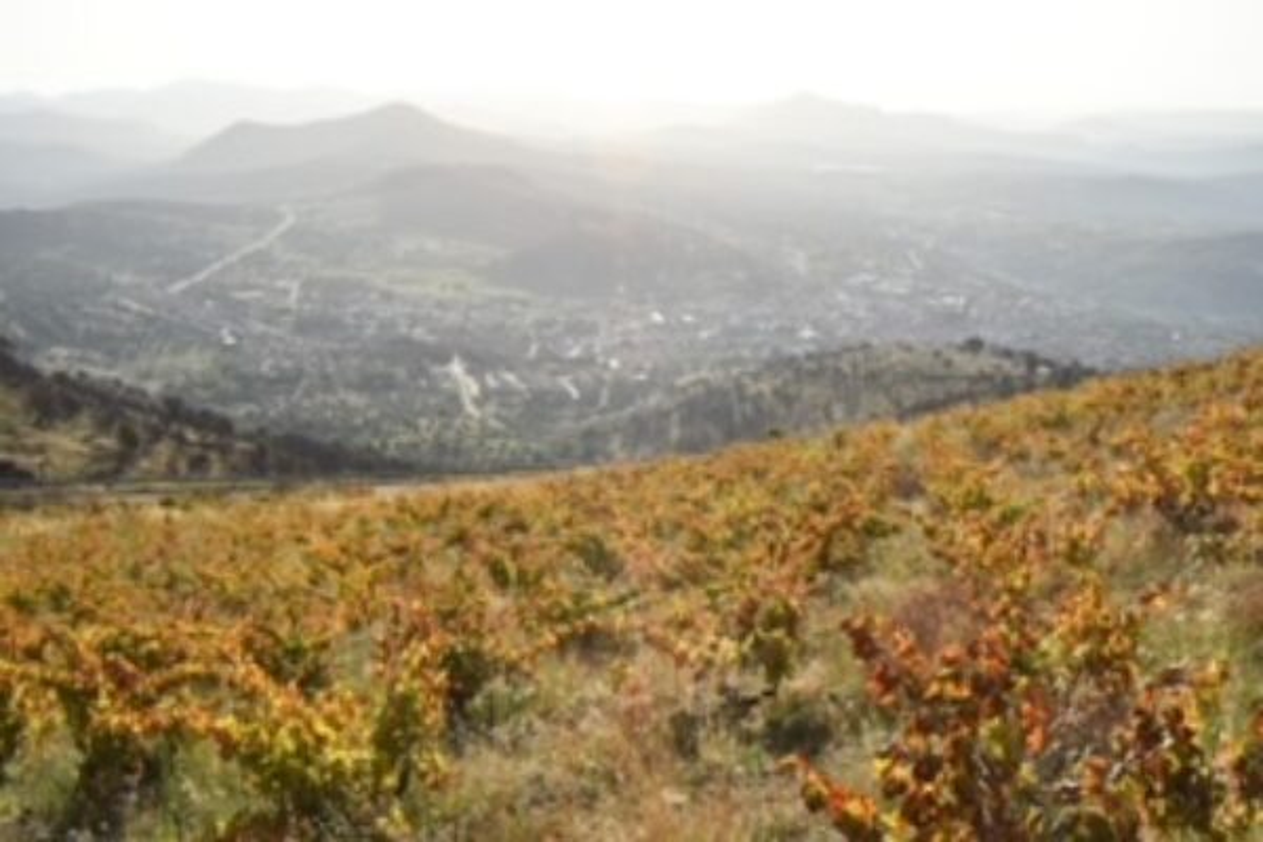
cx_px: 632
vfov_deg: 31.9
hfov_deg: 46.4
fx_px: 1473
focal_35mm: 42
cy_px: 421
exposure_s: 1/400
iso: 200
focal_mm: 28
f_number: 10
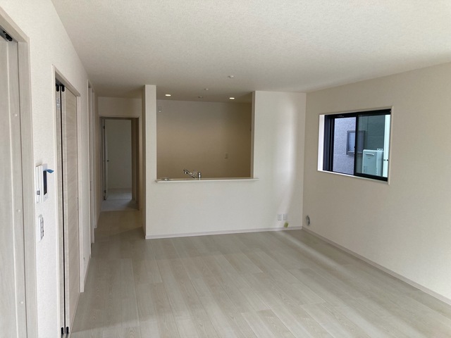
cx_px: 226
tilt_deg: -5.0
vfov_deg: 49.7
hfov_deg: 63.4
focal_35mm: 28
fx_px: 365
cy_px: 169
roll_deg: +0.1
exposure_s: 1/121
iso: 80
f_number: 1.8
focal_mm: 3.99
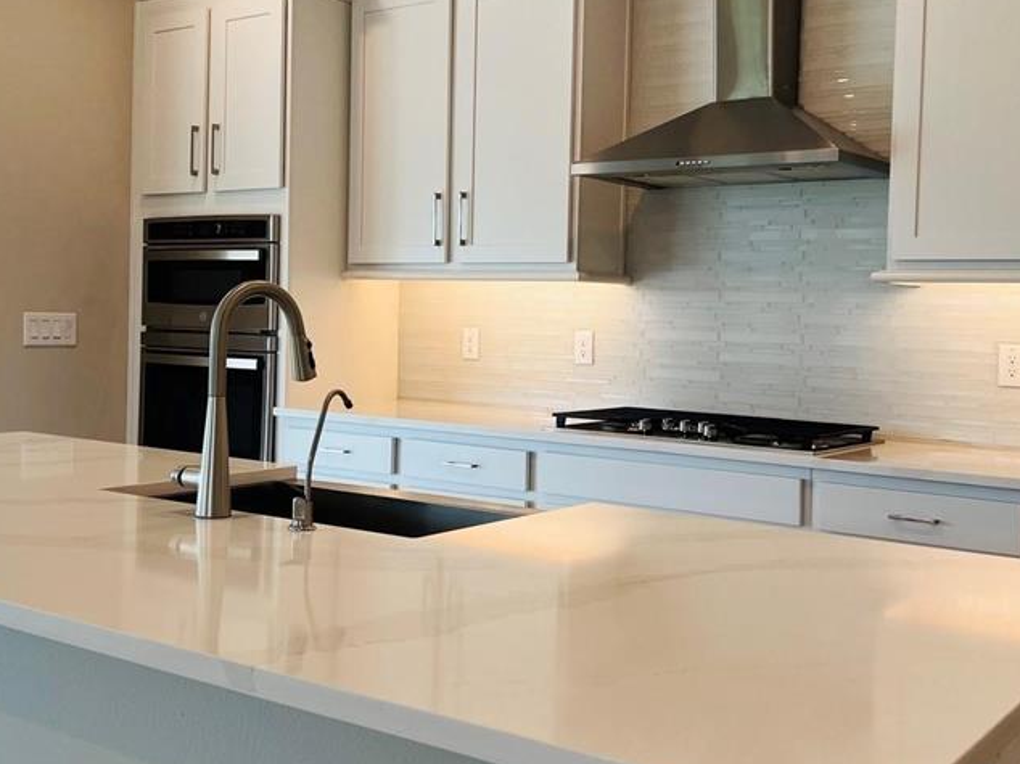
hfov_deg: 44.8
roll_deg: -1.4
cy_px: 341
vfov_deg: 34.3
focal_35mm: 42
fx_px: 1237
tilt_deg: -2.1
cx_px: 547
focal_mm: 5.7
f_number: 1.5
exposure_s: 1/120
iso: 40
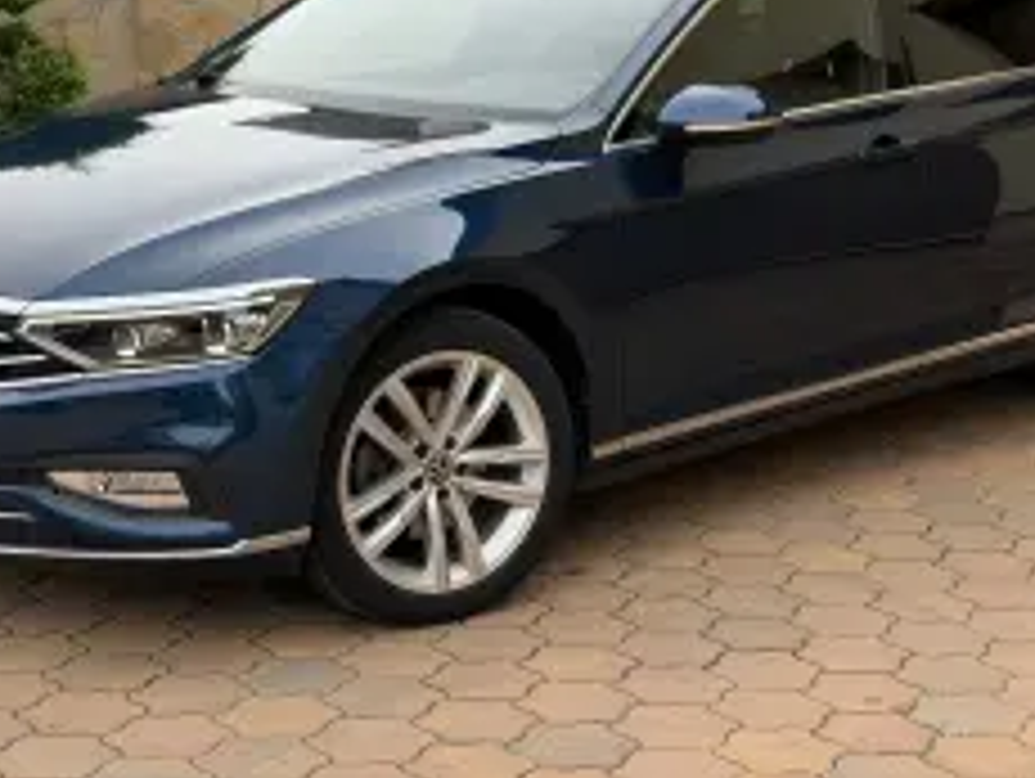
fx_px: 2245
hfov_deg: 26.0
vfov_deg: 19.5
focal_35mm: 75
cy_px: 175
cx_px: 522
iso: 64
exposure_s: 1/523
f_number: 1.78
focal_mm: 6.76
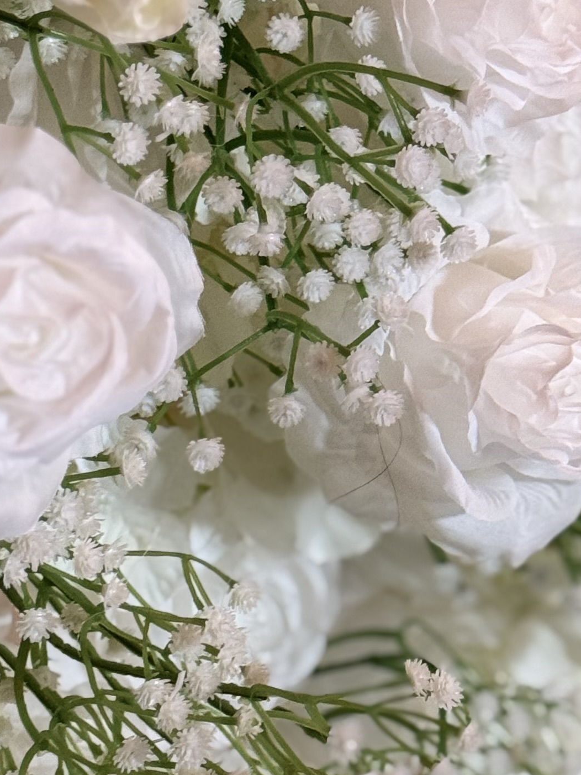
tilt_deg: -7.2
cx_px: 493
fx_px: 3087
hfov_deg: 10.7
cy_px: 468
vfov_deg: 14.3
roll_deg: +1.5
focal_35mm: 138
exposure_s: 1/40
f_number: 1.78
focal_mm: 6.76
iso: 250
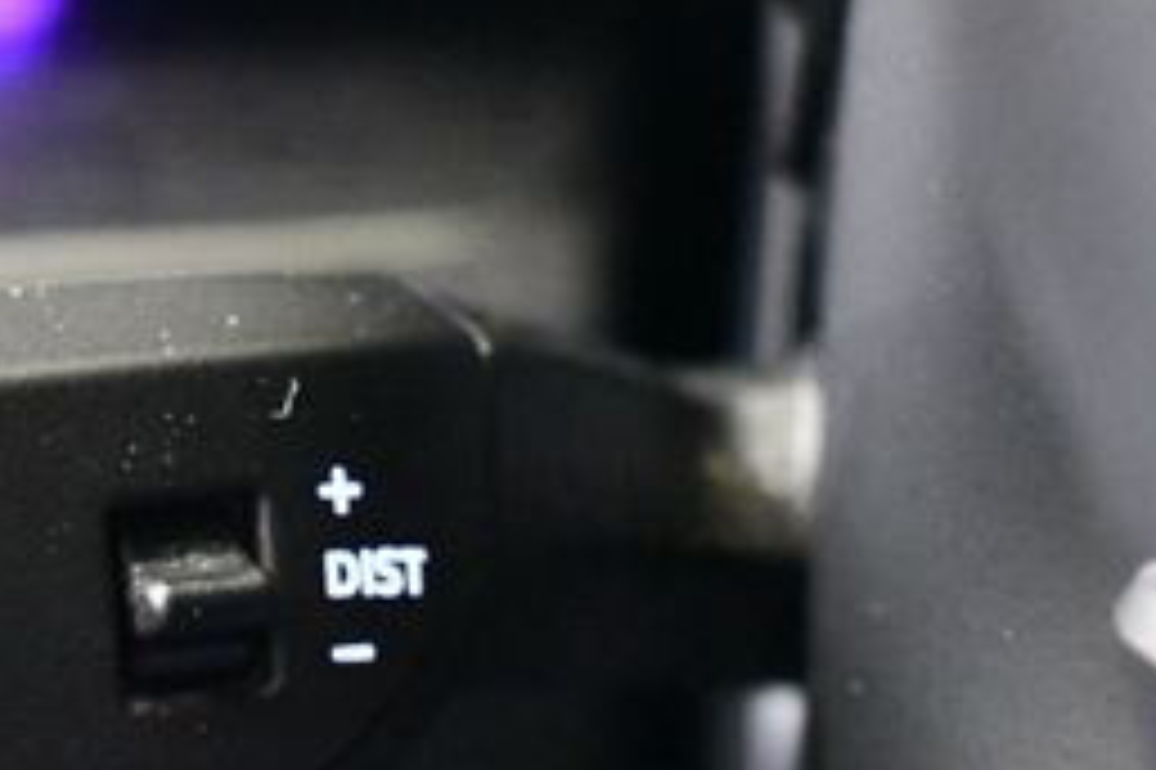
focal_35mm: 142
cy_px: 545
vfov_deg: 9.6
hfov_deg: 14.2
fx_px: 4557
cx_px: -9
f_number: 4.8
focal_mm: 38
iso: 12800
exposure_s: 1/40
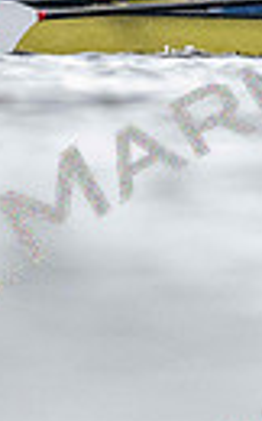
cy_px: -73
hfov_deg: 0.5
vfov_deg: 0.8
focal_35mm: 2725
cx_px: 450
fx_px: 31201
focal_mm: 600
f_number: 4
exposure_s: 1/2500
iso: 4500
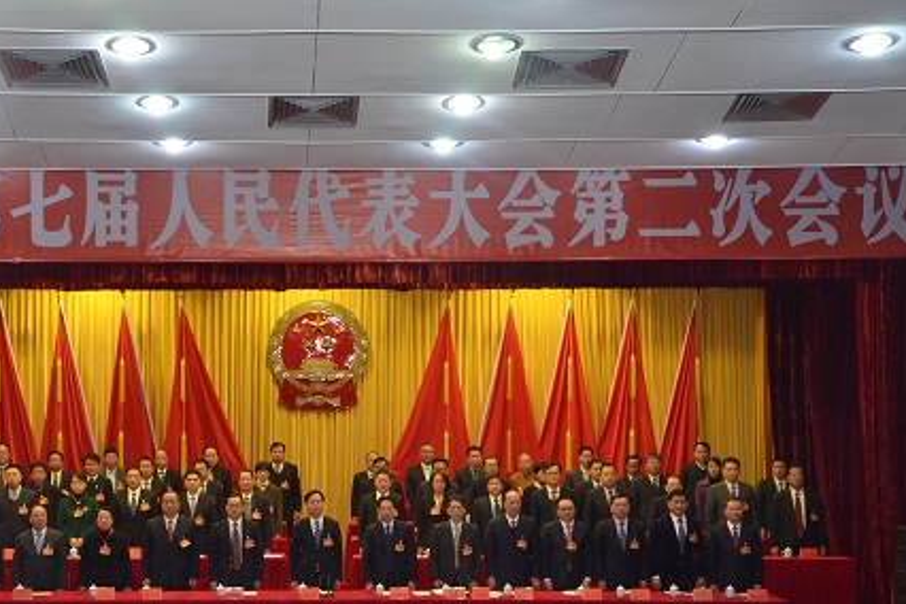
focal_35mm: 74
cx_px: 311
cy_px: 416
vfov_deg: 18.4
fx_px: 1855
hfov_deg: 27.3
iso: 1600
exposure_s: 1/100
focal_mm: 35
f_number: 5.6
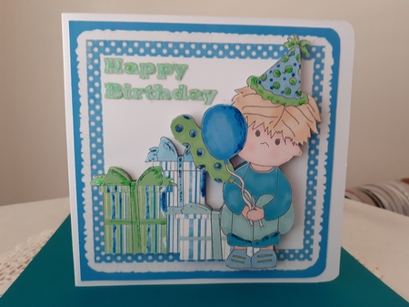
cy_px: 154
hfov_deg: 65.4
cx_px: 204
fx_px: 319
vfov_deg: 51.3
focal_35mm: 27
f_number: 1.9
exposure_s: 1/50
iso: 160
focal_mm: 3.6
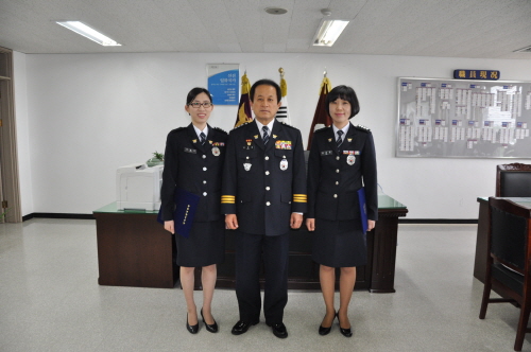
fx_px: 398
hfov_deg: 67.4
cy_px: 176
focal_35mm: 27
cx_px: 266
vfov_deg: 47.8
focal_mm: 18
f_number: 3.5
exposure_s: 1/125
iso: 560
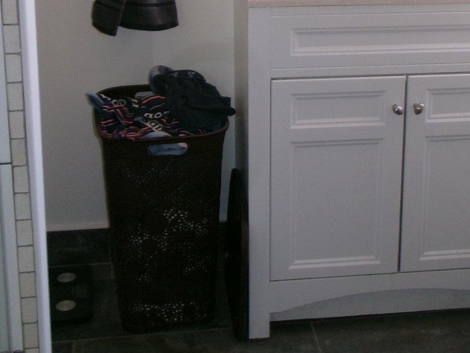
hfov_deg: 27.7
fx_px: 950
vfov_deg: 20.5
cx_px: 294
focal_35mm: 70
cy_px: 22
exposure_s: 1/34
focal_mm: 5.1
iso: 168
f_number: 3.9
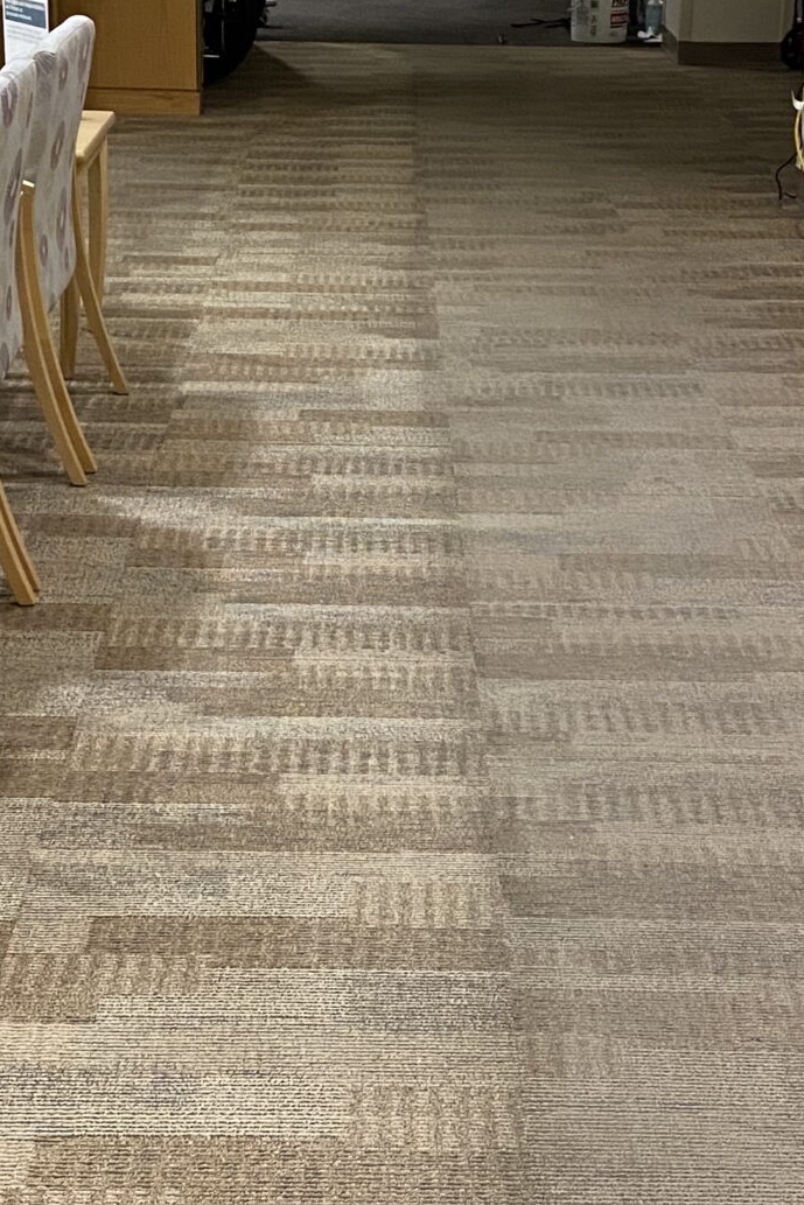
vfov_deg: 30.0
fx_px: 2244
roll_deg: -1.1
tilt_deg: -18.2
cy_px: 490
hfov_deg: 20.3
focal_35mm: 67
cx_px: 386
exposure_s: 1/60
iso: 500
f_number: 1.8
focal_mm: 4.25
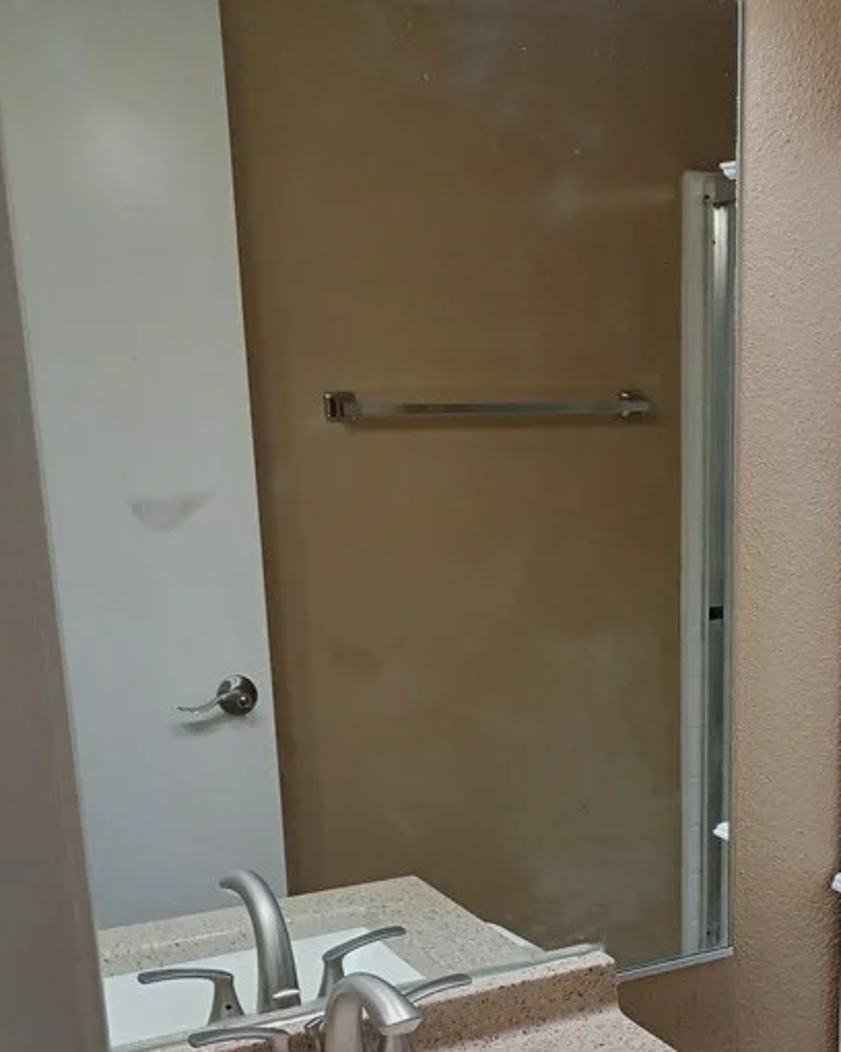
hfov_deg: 29.8
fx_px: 1525
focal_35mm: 49
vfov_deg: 36.9
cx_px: 724
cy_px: 819
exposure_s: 1/50
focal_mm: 4.6
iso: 250
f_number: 1.8
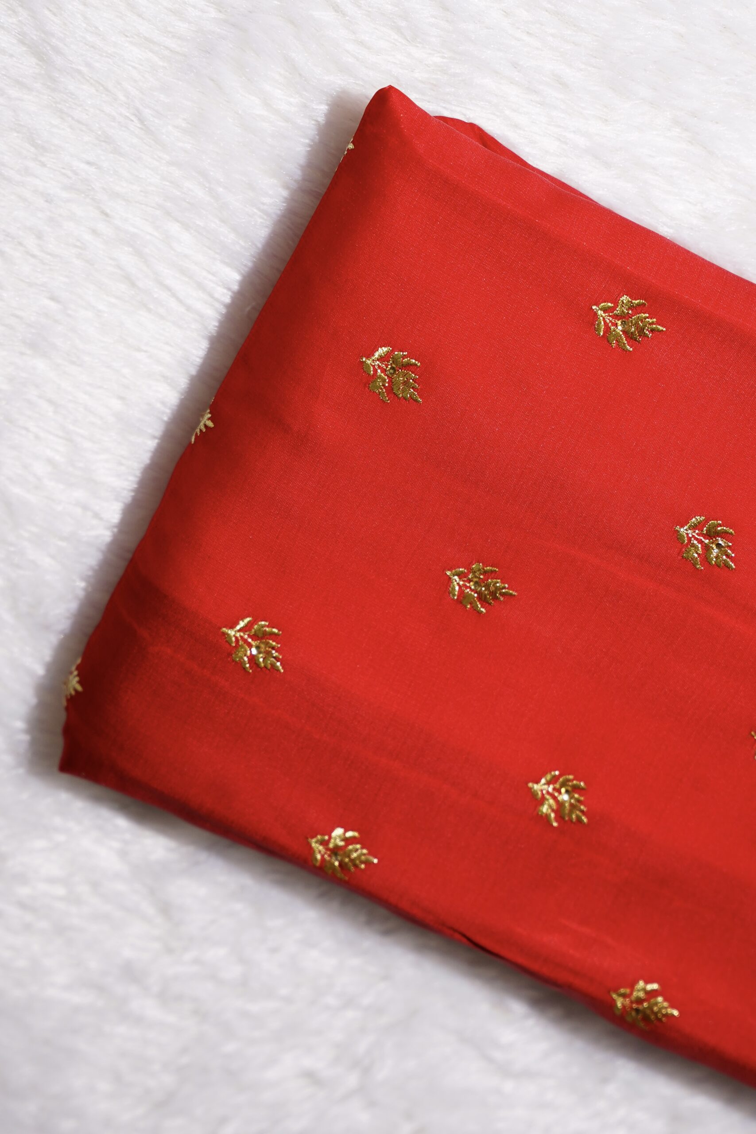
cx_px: 378
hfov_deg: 13.0
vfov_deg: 19.5
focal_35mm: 105
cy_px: 567
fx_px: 3307
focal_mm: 70
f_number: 3.2
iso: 400
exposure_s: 1/200
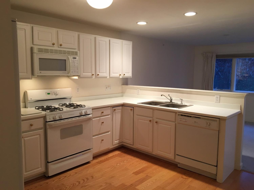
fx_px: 213
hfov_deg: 61.7
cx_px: 127
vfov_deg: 48.2
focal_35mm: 29
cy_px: 95
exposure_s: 1/30
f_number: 2.2
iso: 100
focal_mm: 4.15
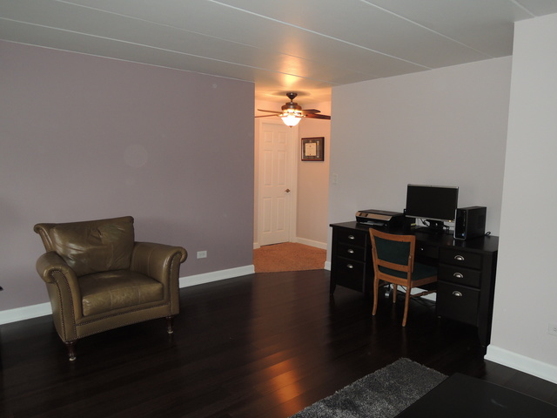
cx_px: 278
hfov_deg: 71.6
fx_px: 386
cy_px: 209
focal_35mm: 24
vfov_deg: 56.8
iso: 220
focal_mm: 4.3
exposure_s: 1/30
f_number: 2.8
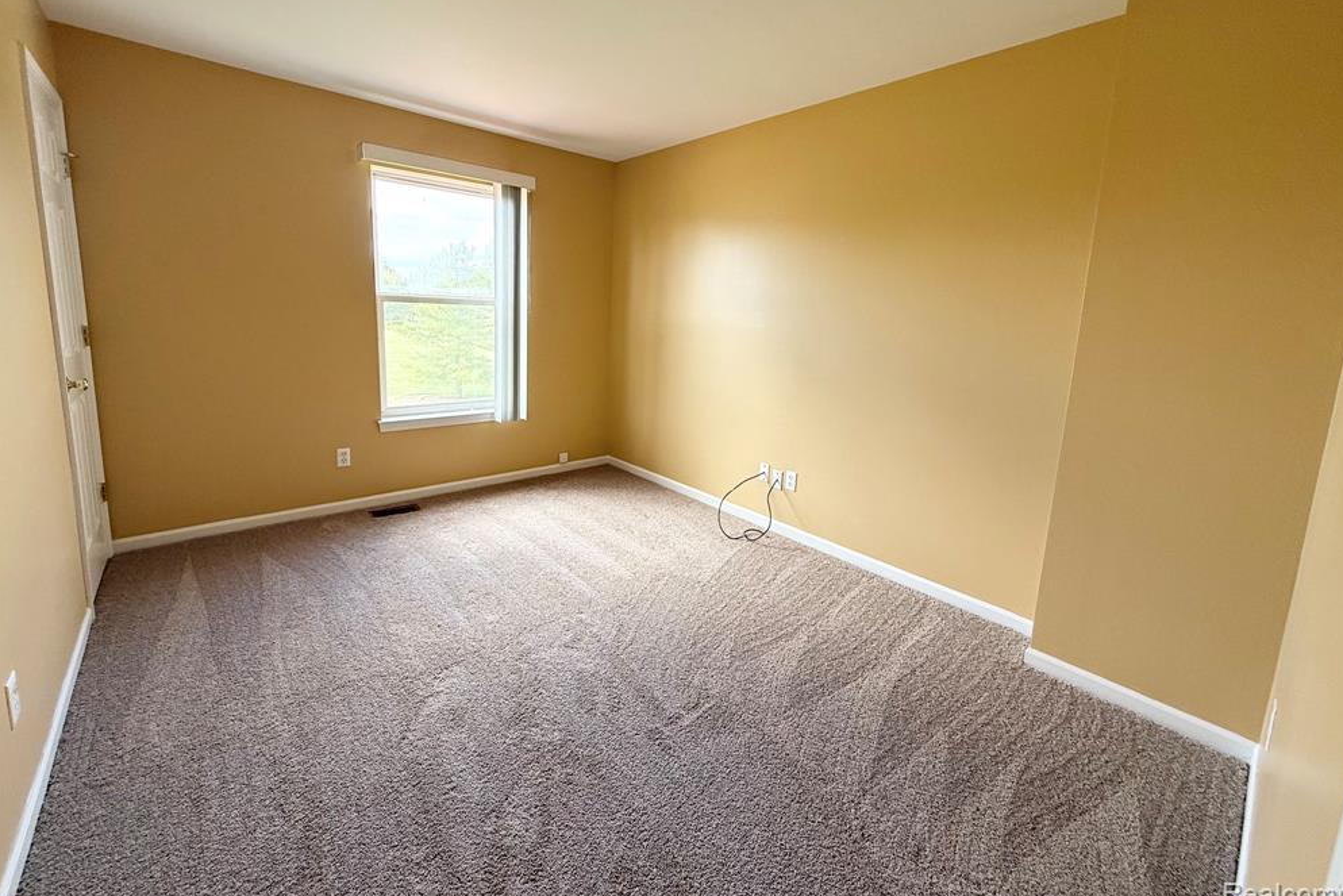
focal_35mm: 15
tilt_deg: -8.3
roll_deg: -2.4
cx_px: 667
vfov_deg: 77.0
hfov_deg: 100.4
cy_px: 396
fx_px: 560
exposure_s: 1/99
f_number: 2.2
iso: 100
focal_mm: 2.22
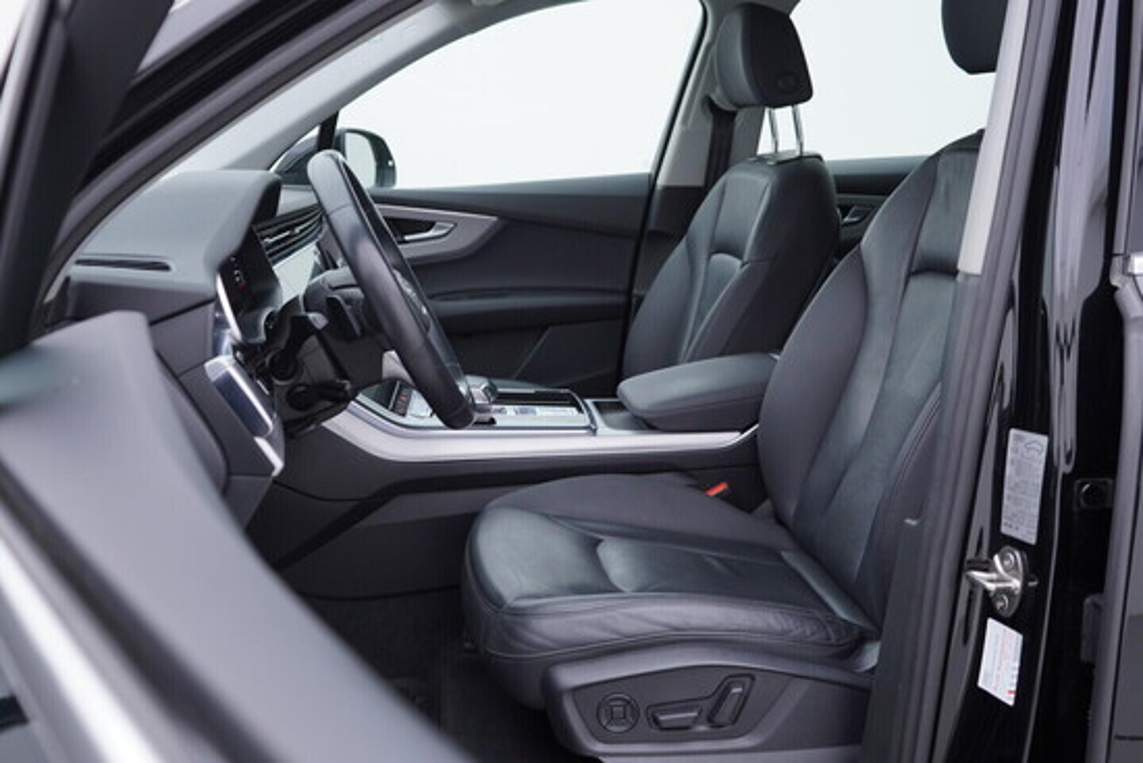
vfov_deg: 36.9
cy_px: 382
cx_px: 572
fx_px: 1143
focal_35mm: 36
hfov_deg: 53.1
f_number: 3.2
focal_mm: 24
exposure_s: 1/50
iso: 125
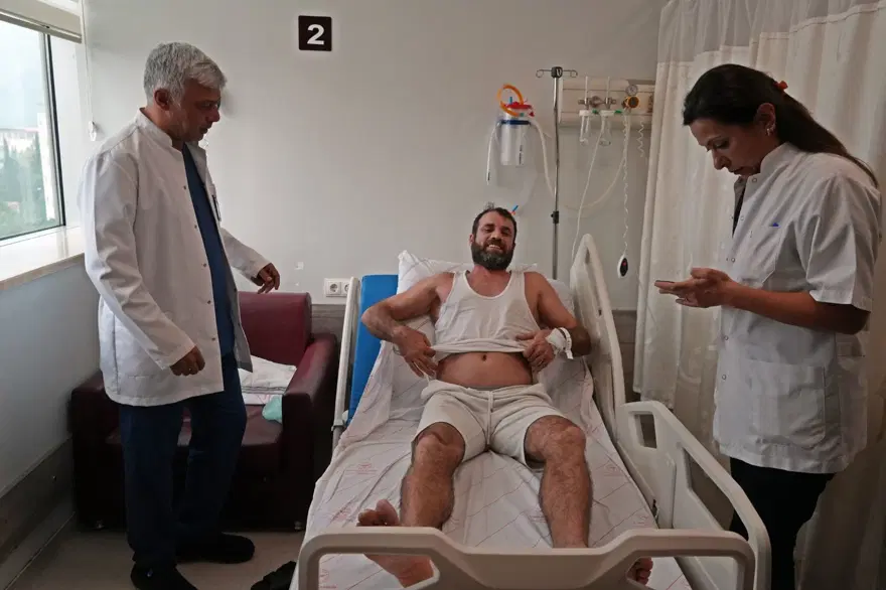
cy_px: 295
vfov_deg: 46.4
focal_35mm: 28
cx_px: 443
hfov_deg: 65.5
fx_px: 689
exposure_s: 1/1000
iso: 4000
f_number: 4
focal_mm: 28
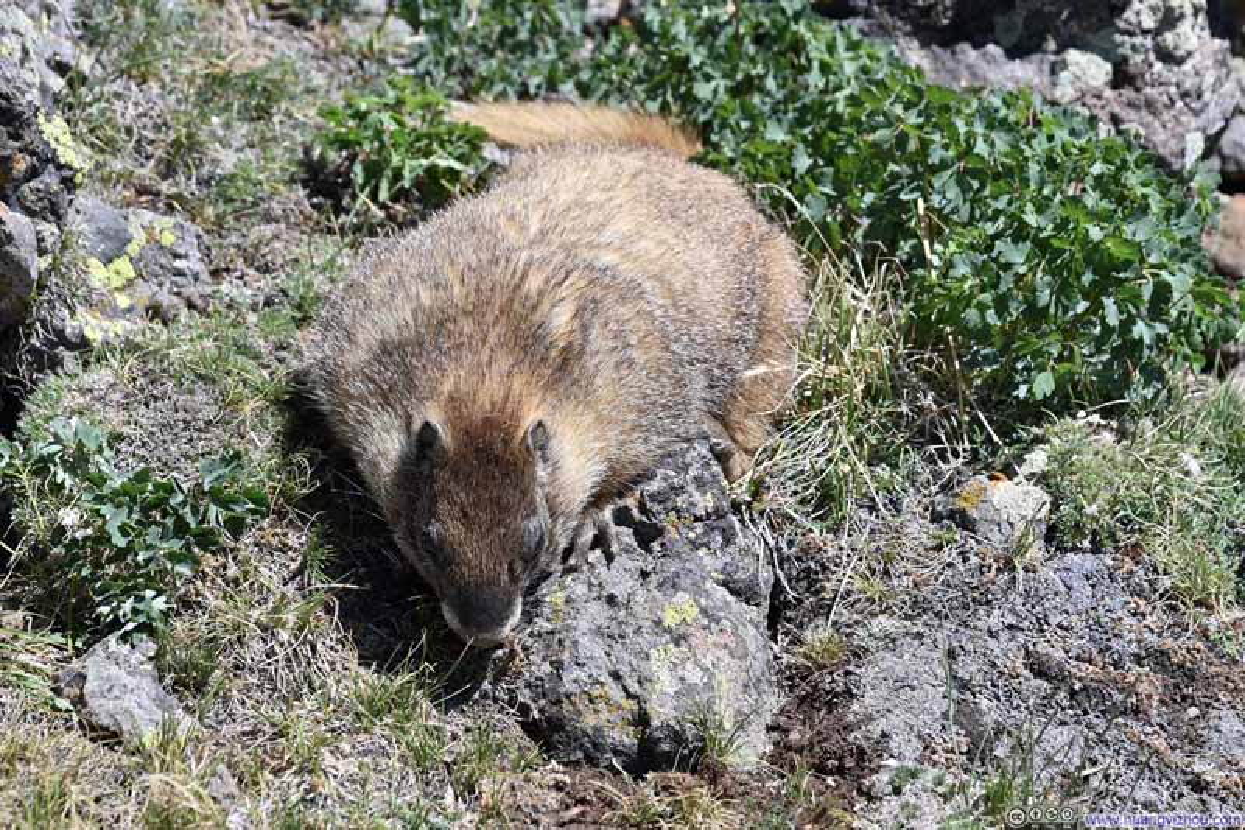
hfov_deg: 12.0
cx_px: 622
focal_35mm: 172
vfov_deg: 8.0
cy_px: 415
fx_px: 5947
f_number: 6.3
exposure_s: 1/400
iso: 64
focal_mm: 115
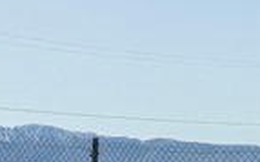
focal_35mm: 198
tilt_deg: +7.5
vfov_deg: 6.6
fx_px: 1401
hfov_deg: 9.5
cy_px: 38
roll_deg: +0.0
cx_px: 620
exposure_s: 1/8333
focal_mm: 5.96
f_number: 1.6
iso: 50
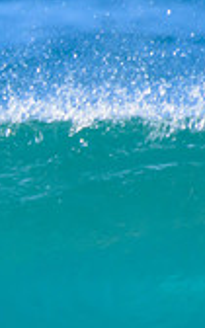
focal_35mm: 3510
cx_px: -355
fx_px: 31376
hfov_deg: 0.4
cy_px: 309
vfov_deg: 0.6
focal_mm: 1000
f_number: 11
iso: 1600
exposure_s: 1/2000
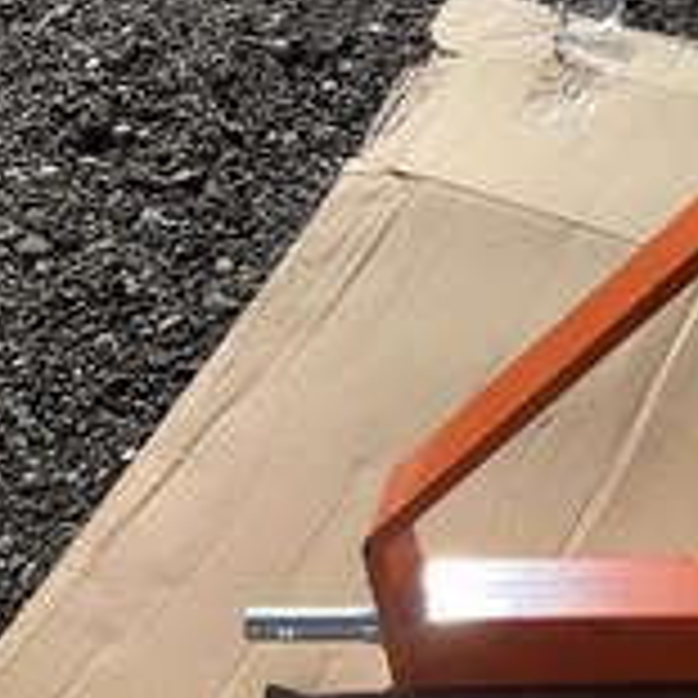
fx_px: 1506
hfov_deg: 23.4
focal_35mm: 66
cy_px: 347
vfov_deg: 26.1
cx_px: 883
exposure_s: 1/2538
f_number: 1.8
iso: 25
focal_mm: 3
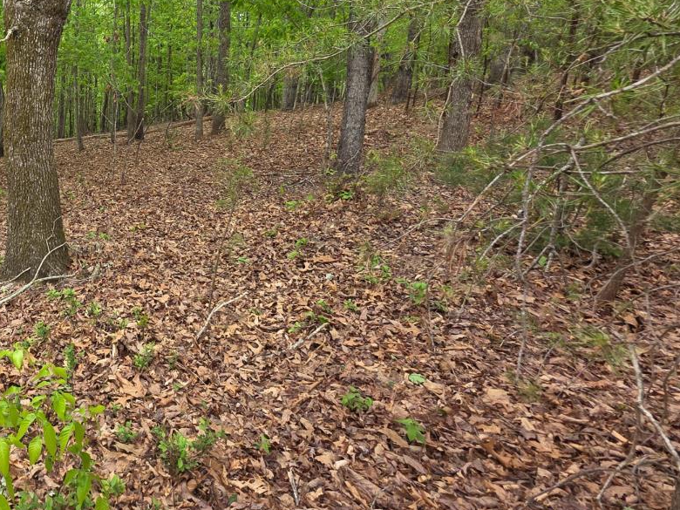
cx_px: 70
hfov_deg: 59.3
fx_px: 491
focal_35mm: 25
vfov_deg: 52.6
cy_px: 132
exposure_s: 1/120
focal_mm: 2.2
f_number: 1.9
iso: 25
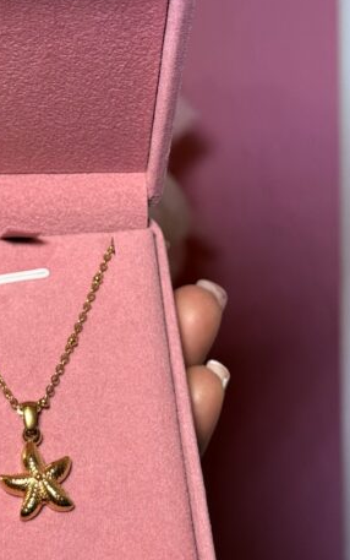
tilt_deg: +3.7
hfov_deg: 14.7
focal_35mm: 89
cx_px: 99
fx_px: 1357
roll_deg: +0.5
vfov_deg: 23.1
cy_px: 168
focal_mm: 6.76
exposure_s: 1/60
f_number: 1.78
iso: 80
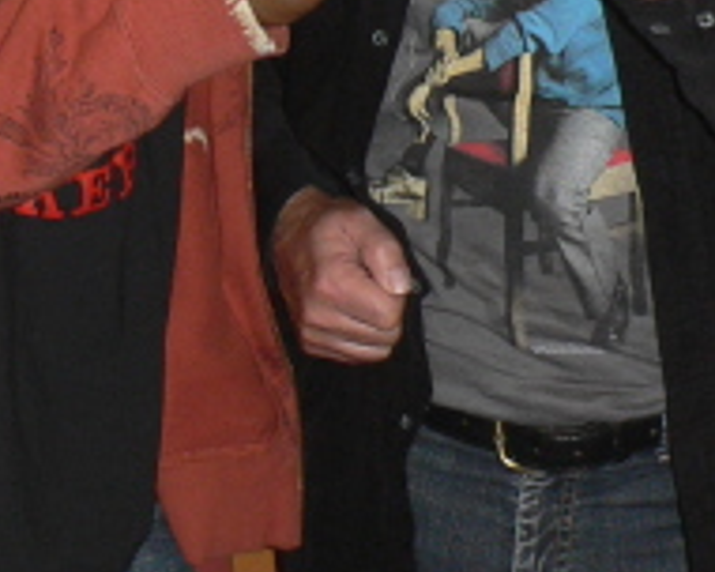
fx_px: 2158
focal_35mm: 102
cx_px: 269
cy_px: -109
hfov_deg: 18.8
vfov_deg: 14.6
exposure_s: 1/60
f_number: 2.8
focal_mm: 6
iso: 100
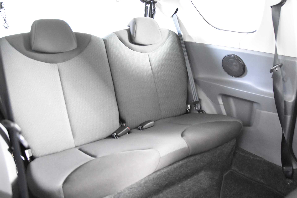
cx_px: 148
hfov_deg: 61.9
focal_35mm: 30
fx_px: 247
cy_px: 99
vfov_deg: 43.6
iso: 10000
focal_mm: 20
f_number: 2.8
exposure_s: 1/30
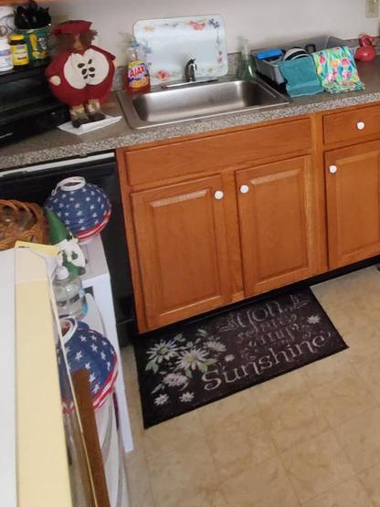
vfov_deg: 46.8
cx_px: 380
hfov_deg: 35.8
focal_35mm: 36
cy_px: 61
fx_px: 527
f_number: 2.2
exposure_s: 1/33
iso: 1000
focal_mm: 1.8
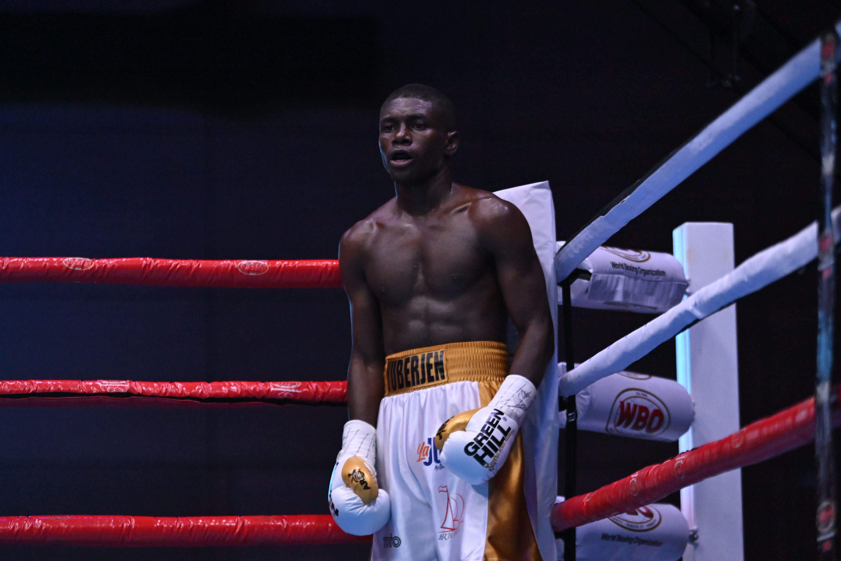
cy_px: 280
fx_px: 3154
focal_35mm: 135
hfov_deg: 15.2
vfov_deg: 10.2
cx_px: 420
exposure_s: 1/2000
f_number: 2.8
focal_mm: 135
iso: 10000
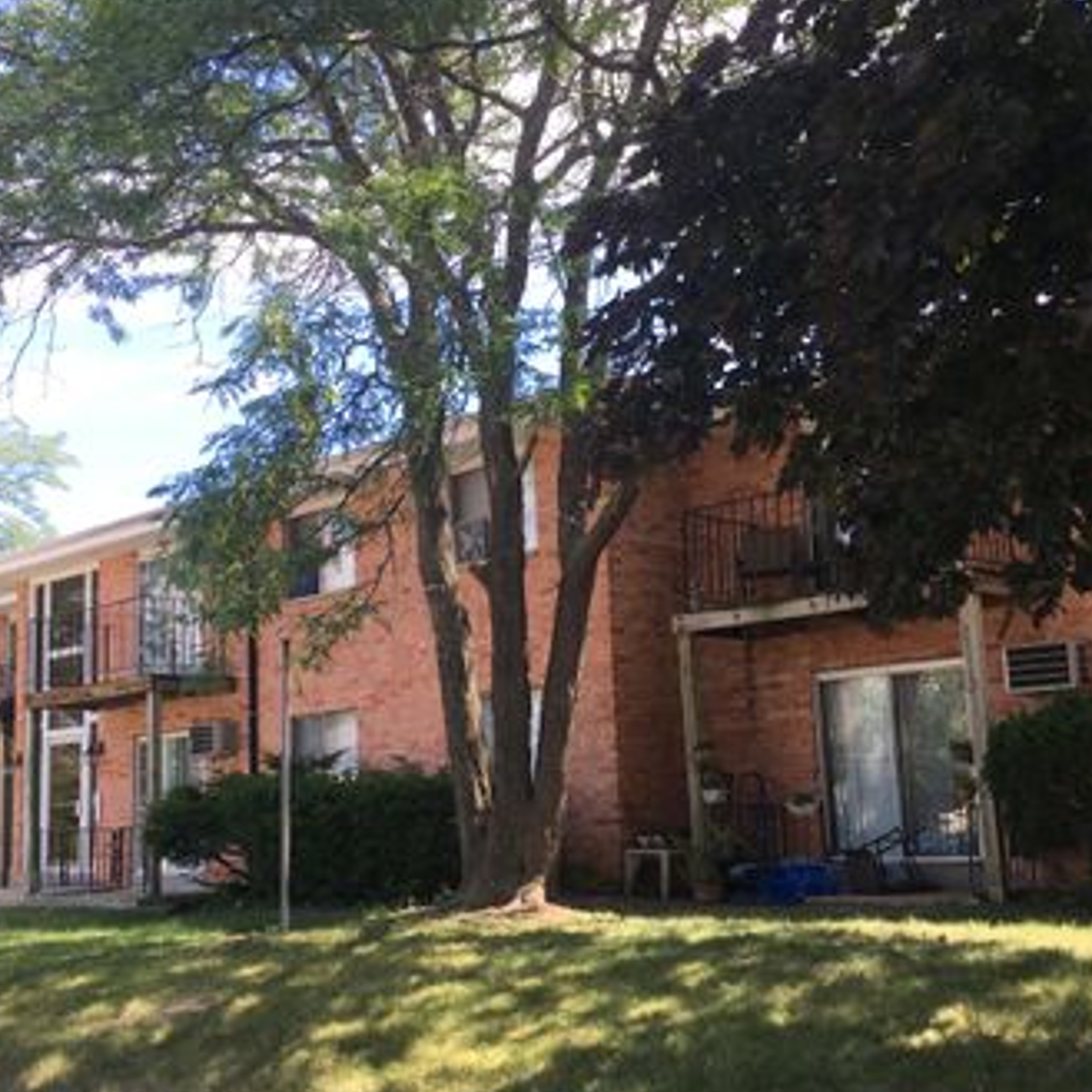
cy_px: 599
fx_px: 1392
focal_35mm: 39
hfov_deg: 42.8
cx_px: 524
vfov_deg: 42.8
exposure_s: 1/323
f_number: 2.2
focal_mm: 4.15
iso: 25
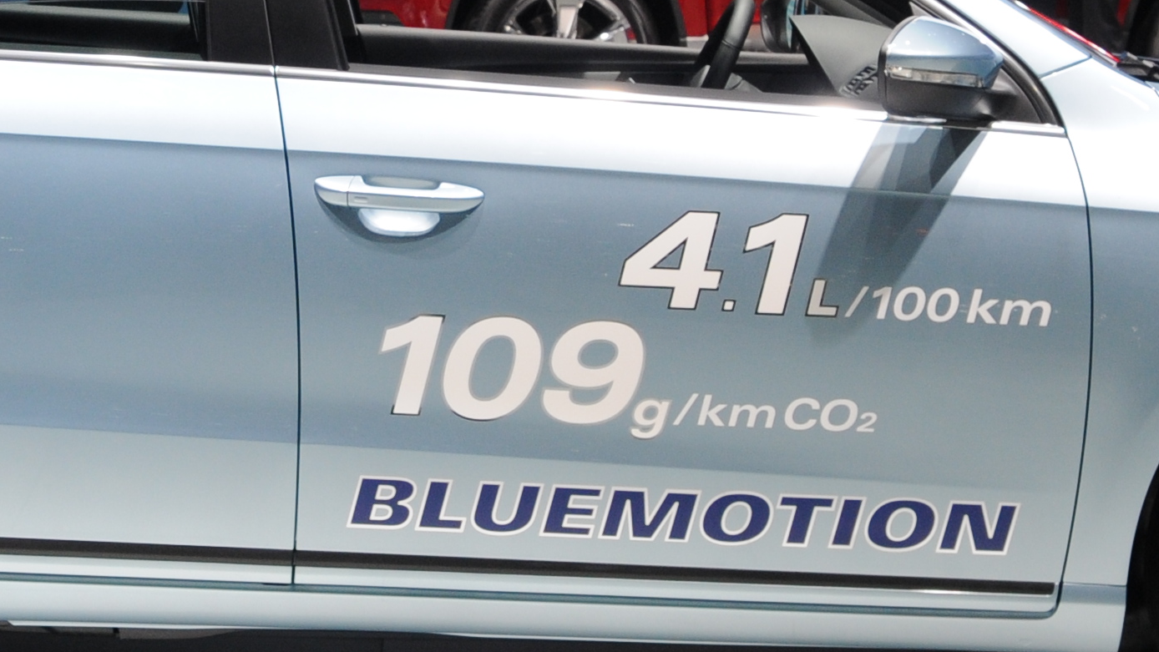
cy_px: 133
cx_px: 372
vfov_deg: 8.6
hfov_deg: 15.2
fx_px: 4322
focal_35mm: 141
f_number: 8
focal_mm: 29
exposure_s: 1/250
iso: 400
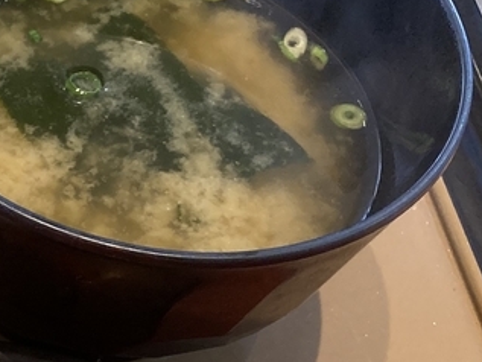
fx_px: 1477
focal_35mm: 106
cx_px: -324
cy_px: 467
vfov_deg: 13.5
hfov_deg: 16.3
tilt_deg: -58.0
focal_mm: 3.99
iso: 80
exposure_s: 1/74
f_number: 1.8
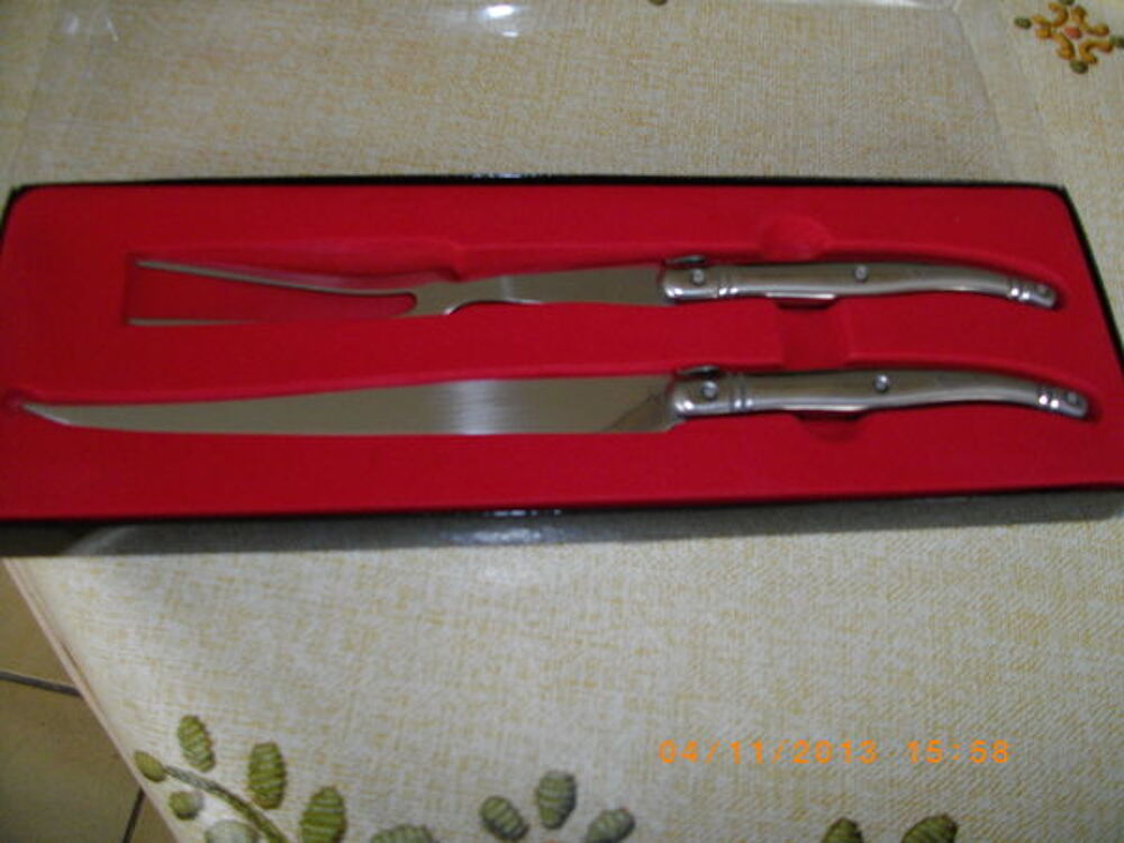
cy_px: 422
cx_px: 562
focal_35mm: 32
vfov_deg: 44.2
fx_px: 1039
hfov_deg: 56.8
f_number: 2.9
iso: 200
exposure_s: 1/50
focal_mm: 5.7
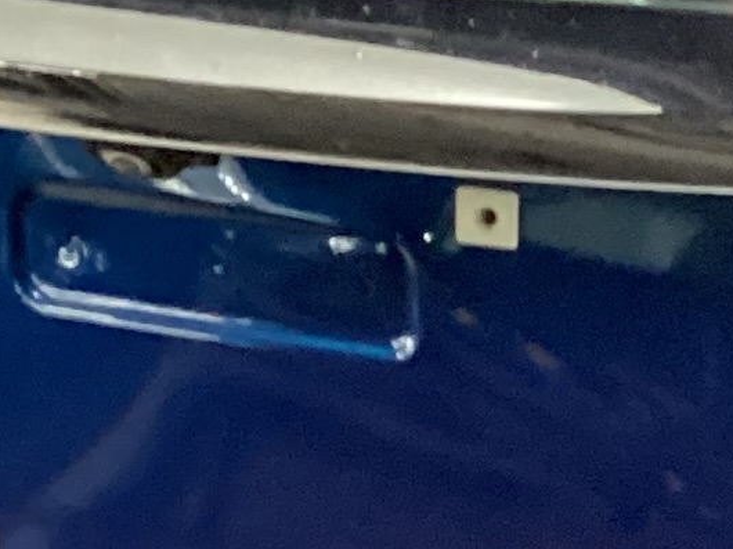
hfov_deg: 10.1
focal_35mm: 191
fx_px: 4043
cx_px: 1059
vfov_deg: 7.7
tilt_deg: -32.8
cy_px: 628
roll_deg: +3.0
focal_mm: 3.3
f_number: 2.4
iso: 800
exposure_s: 1/30
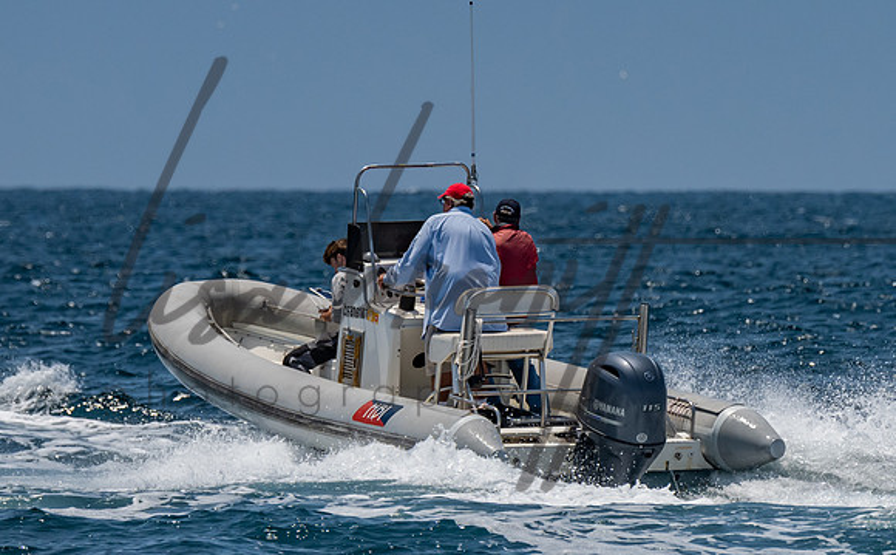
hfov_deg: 2.7
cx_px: 552
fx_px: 19087
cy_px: 145
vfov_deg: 1.7
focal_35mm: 784
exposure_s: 1/3200
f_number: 5.6
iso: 320
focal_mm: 330
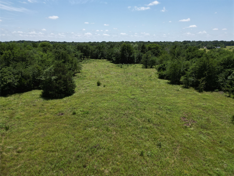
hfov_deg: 71.6
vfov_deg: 56.8
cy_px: 88
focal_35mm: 24
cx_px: 117
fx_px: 162
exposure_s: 1/2500
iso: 100
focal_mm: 6.72
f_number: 1.7
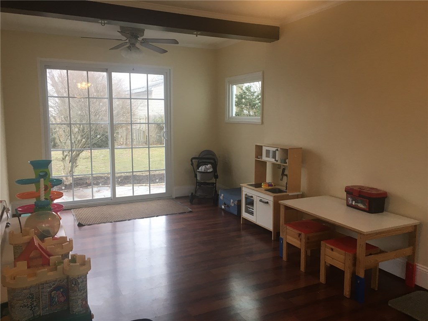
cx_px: 214
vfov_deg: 48.2
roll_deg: +0.1
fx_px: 359
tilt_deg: -6.8
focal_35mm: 29
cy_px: 160
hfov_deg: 61.7
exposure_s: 1/30
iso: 25
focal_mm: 4.15
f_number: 2.2
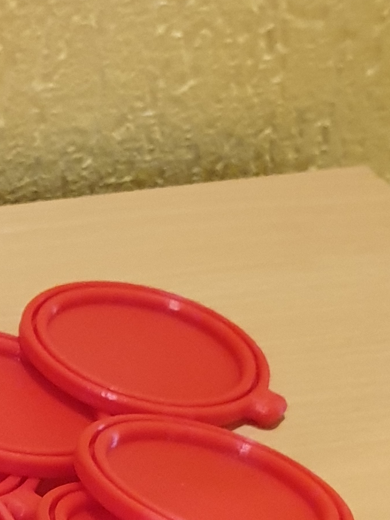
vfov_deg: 16.6
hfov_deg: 11.4
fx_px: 1743
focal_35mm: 116
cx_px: -418
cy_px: 517
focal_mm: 4.3
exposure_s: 1/50
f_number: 2.4
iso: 400
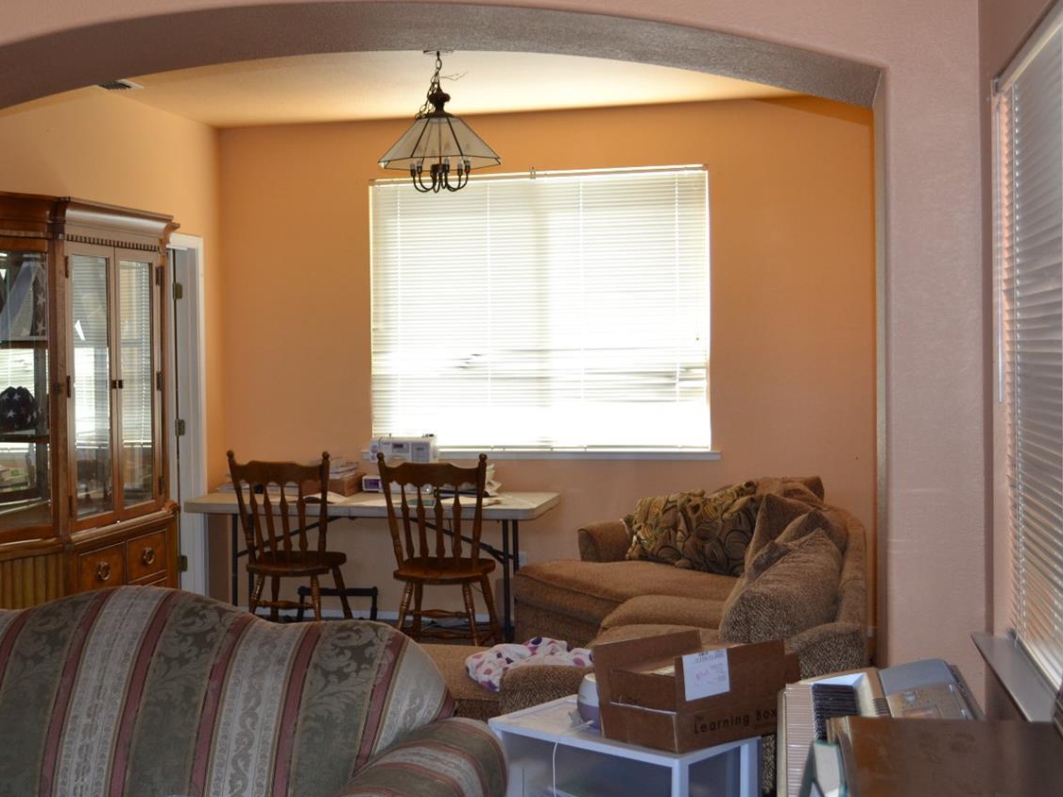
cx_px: 375
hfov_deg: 37.9
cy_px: 365
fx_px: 1536
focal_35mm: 50
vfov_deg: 29.1
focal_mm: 26
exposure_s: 1/60
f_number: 4.2
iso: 400
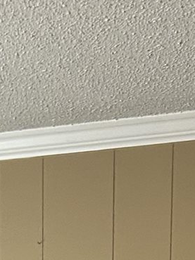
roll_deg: -1.2
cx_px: 67
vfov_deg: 10.3
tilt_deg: -10.7
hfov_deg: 9.1
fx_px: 1218
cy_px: 659
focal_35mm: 162
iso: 400
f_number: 1.5
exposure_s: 1/40
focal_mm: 5.7
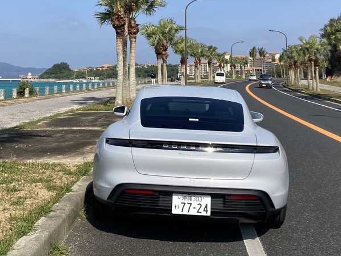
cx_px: 178
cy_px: 130
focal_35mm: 30
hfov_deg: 59.9
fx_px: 296
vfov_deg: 46.8
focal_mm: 3.99
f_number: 1.8
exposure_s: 1/2288
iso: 20
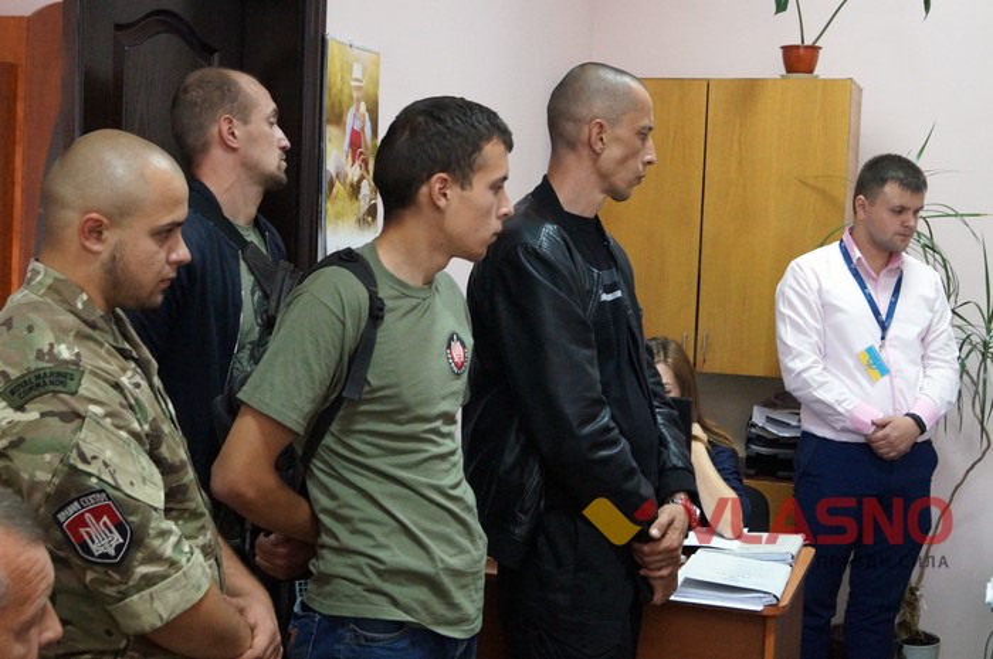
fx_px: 1446
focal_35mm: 52
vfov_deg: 25.7
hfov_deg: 37.9
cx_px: 496
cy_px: 330
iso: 3200
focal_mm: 35
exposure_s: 1/40
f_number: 6.3
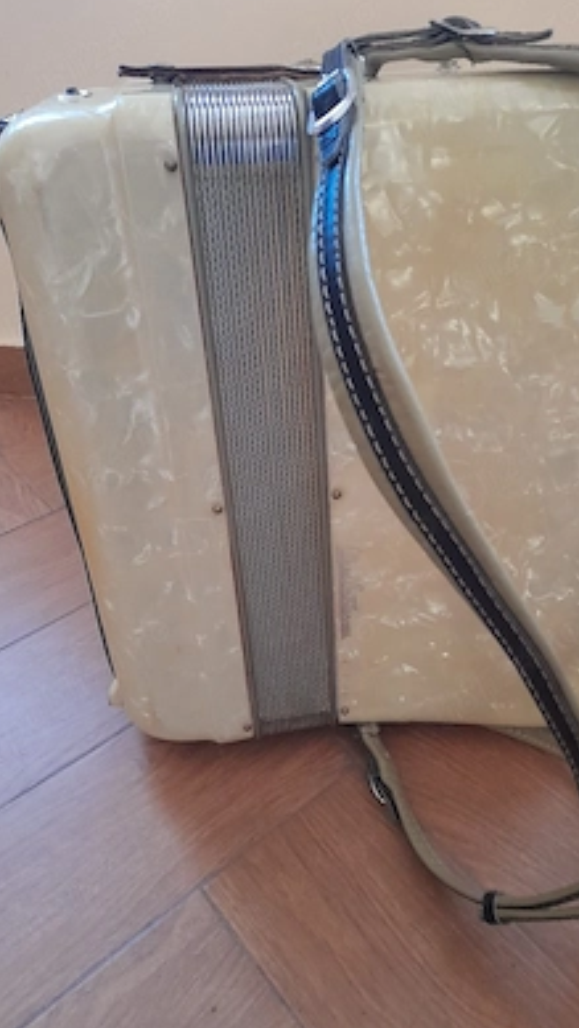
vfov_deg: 67.9
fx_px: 764
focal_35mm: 28
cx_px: 344
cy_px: 507
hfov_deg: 41.4
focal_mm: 4.6
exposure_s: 1/25
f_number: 2
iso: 500
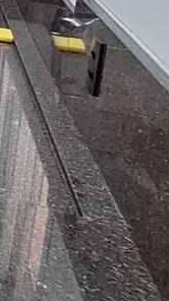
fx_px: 551
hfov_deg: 8.9
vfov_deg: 26.9
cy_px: -64
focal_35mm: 69
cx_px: -463
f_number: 2.2
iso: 160
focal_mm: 1.74
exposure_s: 1/40
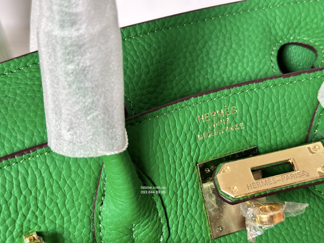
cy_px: 122
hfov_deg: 39.7
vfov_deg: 30.3
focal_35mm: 48
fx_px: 449
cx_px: 162
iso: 250
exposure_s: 1/46
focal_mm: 6.86
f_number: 1.78
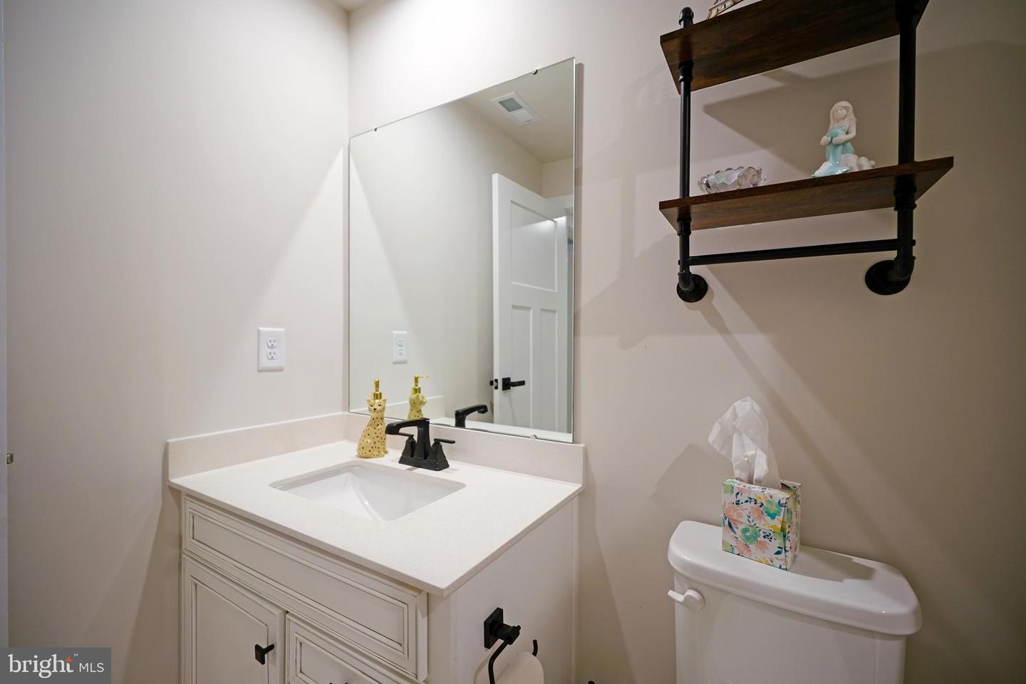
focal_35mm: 15
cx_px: 513
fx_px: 427
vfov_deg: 77.3
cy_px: 342
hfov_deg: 100.4
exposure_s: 1/30
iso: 200
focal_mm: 10
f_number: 2.8
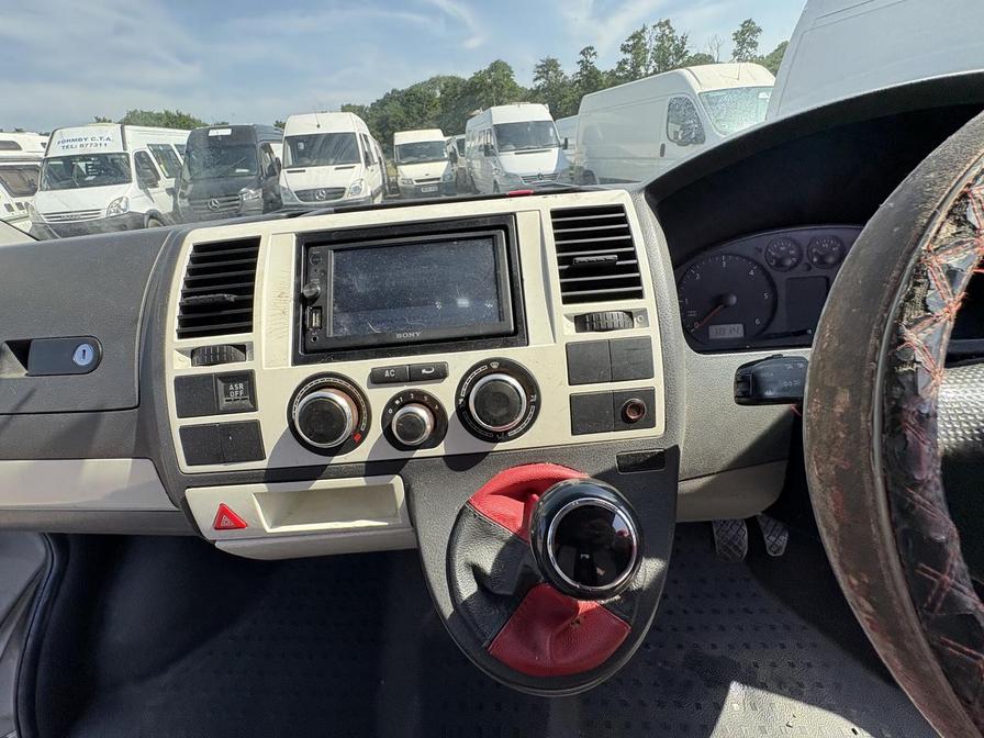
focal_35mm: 14
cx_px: 492
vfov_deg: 85.7
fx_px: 398
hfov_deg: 102.1
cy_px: 369
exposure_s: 1/386
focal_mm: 2.22
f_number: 2.2
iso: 50
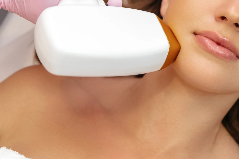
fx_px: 617
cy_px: 29
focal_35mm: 93
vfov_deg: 14.6
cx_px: 170
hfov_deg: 21.8
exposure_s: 1/160
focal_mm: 50
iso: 400
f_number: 2.8
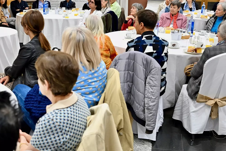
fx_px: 333
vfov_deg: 25.5
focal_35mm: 53
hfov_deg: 37.2
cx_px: 80
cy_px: 95
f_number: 2.8
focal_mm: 24
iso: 1000
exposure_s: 1/125
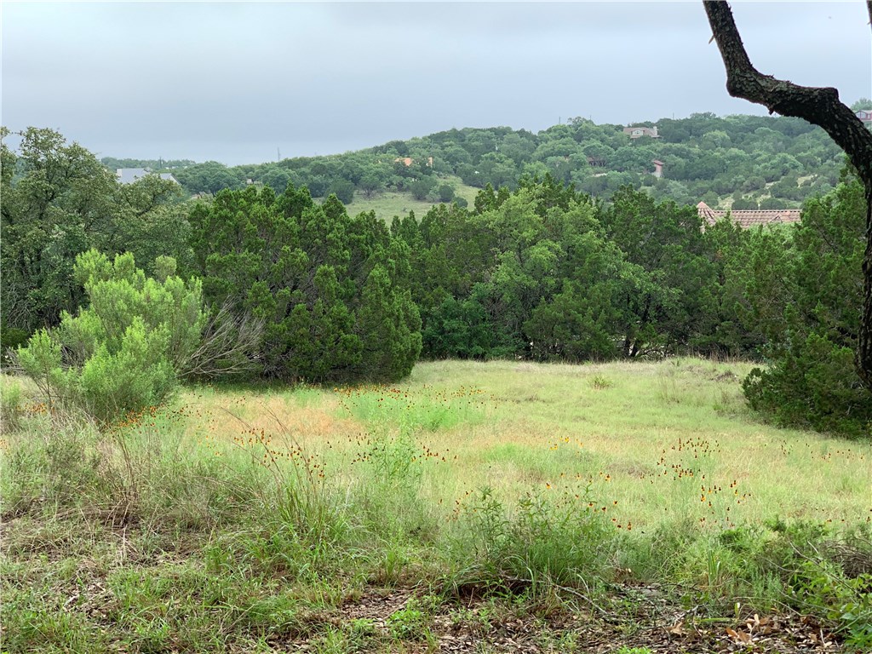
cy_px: 327
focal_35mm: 52
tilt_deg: -6.5
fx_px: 1310
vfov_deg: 28.0
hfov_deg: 36.8
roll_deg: +2.8
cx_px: 436
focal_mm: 6
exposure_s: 1/340
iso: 16
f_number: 2.4
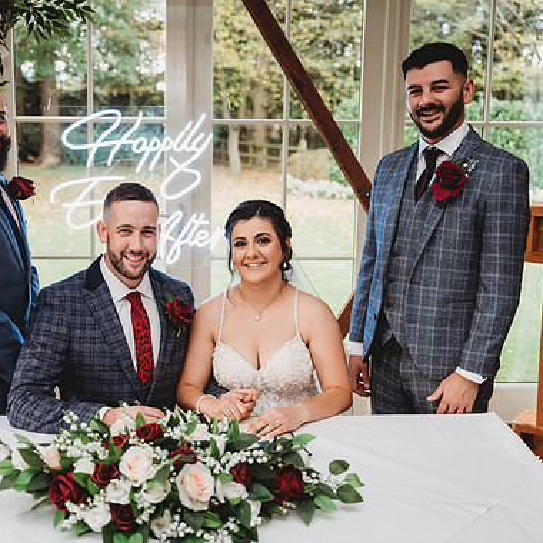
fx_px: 852
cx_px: 216
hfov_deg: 35.2
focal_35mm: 48
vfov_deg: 35.4
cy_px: 272
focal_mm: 37
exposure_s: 1/160
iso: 560
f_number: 2.8
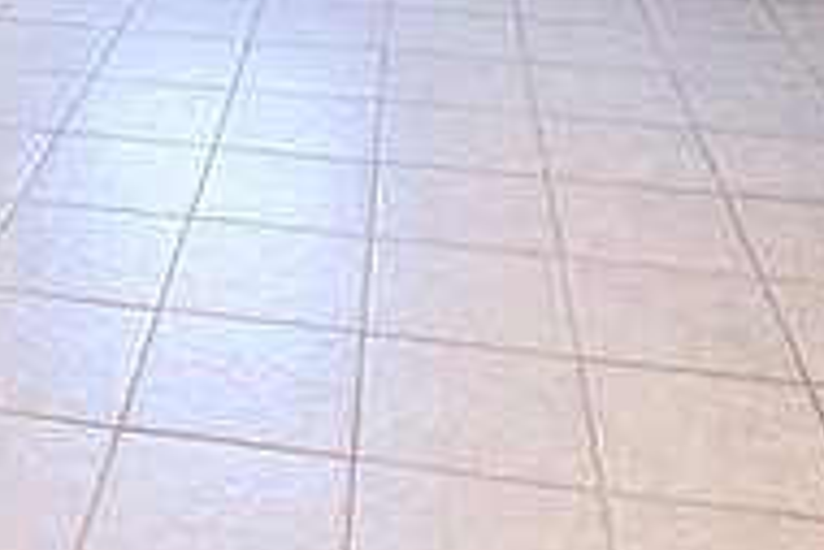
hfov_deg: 30.5
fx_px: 1443
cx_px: 87
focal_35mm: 63
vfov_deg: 17.1
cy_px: -479
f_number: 9
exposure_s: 1/1.6
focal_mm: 10
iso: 125
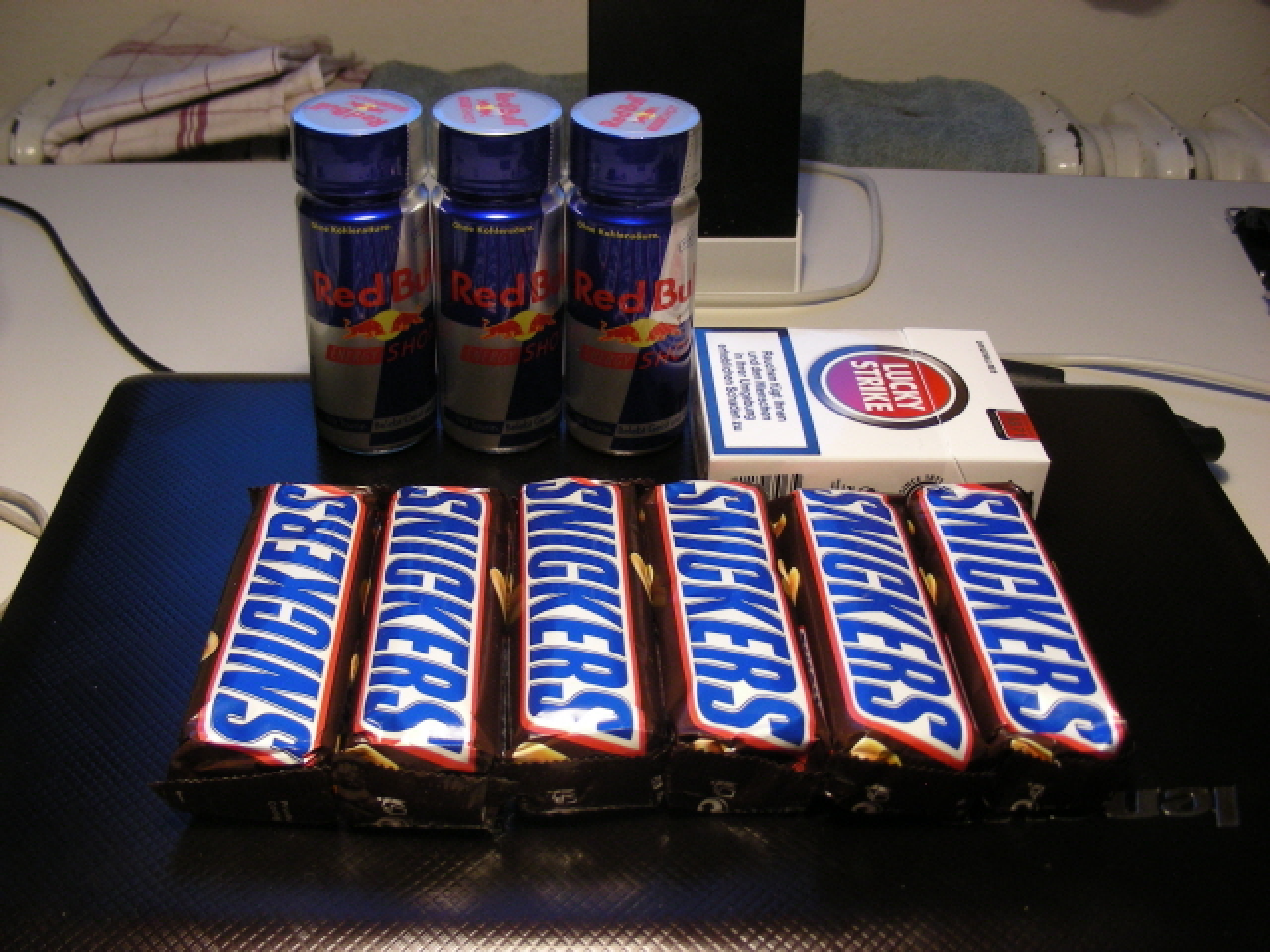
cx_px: 635
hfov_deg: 49.0
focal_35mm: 38
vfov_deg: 37.7
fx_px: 1394
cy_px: 476
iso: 142
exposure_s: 1/30
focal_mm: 6.3
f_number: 3.5
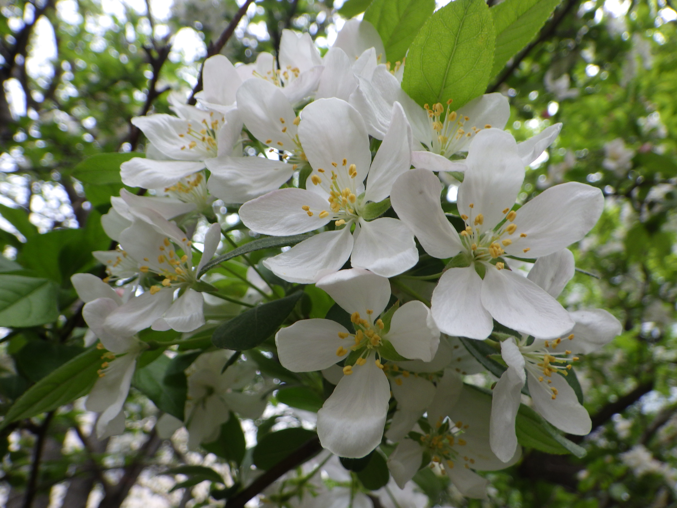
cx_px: 338
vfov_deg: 41.8
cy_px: 254
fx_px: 665
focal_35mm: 34
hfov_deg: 54.0
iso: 125
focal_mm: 6.1
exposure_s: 1/80
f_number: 3.8
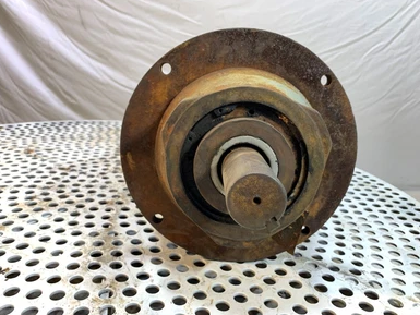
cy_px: 157
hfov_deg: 65.3
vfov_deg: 51.4
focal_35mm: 27
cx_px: 206
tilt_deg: -19.0
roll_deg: -2.0
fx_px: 328
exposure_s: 1/60
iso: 125
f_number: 1.8
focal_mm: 4.25
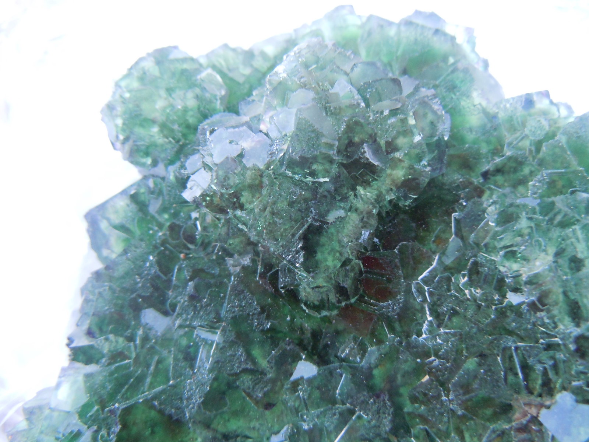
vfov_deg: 46.8
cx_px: 294
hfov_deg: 60.0
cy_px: 221
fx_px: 510
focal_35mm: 30
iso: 400
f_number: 3.5
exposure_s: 1/8
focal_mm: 5.4
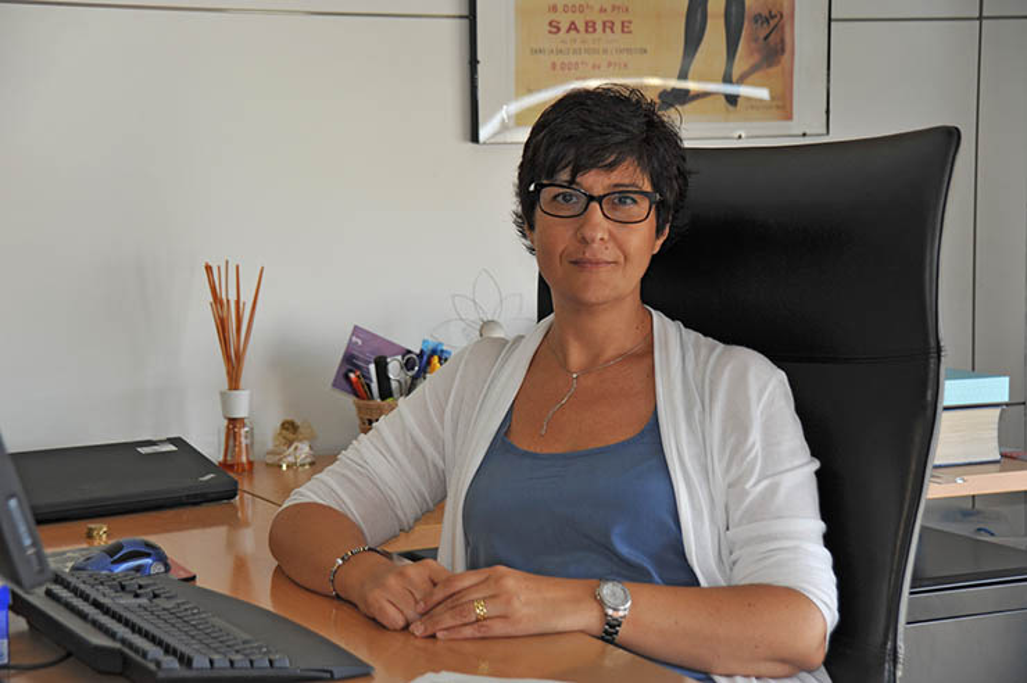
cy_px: 342
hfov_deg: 26.0
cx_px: 514
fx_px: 2223
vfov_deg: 17.5
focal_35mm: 78
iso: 400
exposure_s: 1/125
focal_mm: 78
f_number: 5
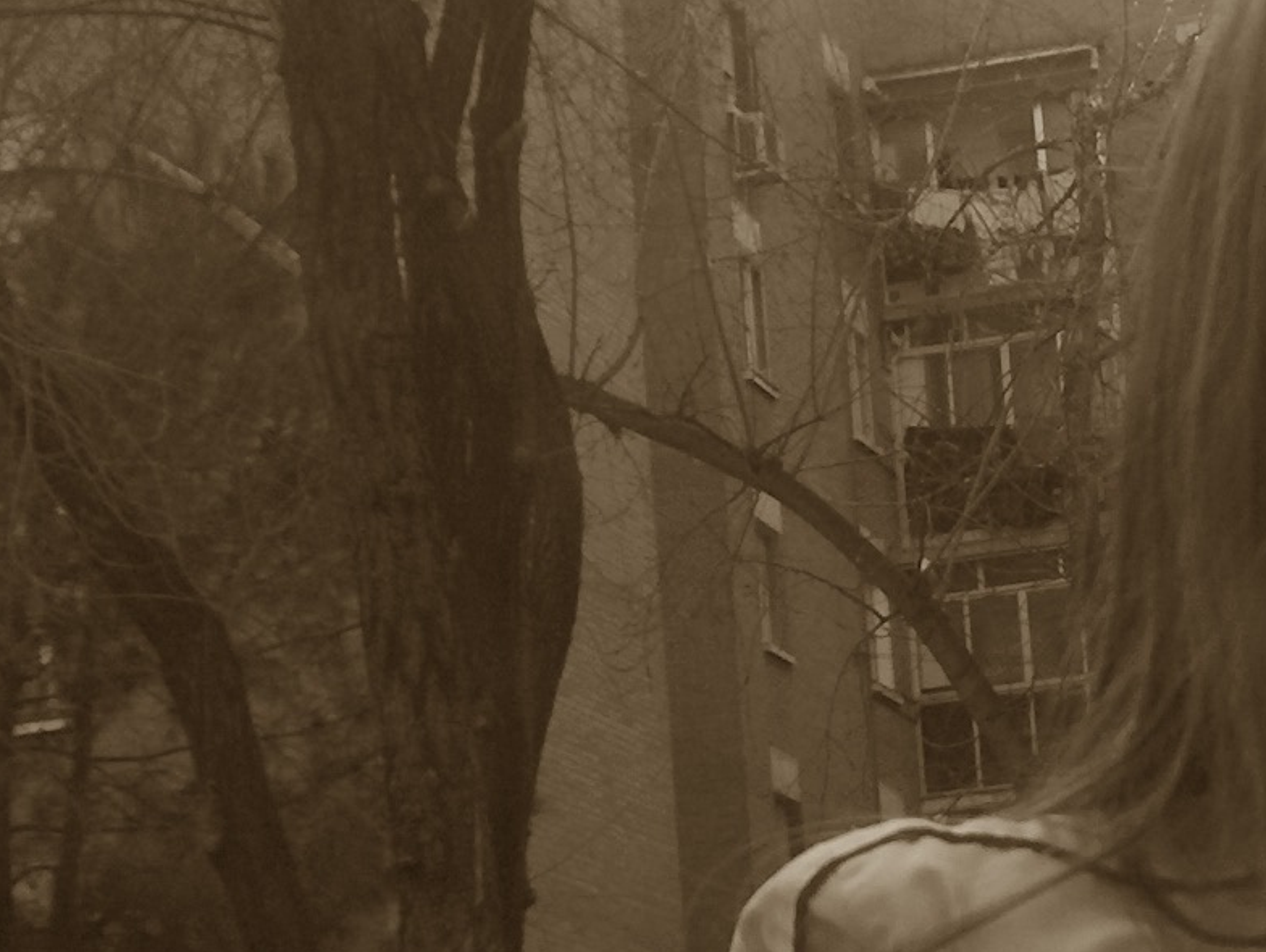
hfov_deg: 15.0
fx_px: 4724
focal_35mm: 129
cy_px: 560
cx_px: 1222
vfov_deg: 11.5
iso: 100
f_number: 2.8
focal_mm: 8
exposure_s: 1/498
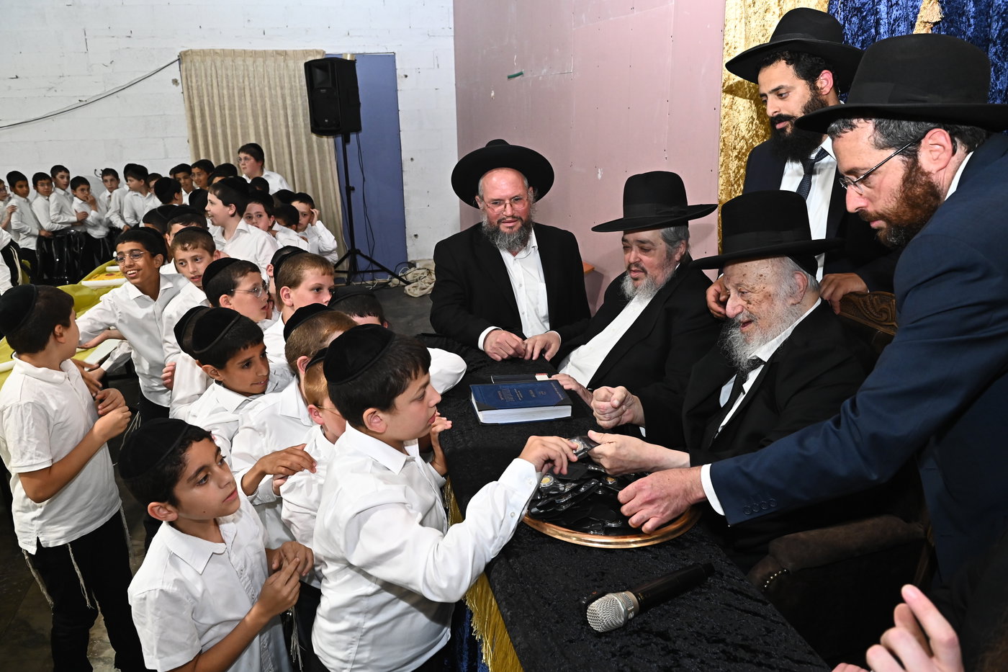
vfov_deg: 53.1
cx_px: 504
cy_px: 336
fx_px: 672
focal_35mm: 24
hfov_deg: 73.8
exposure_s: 1/200
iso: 2500
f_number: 6.3
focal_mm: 24
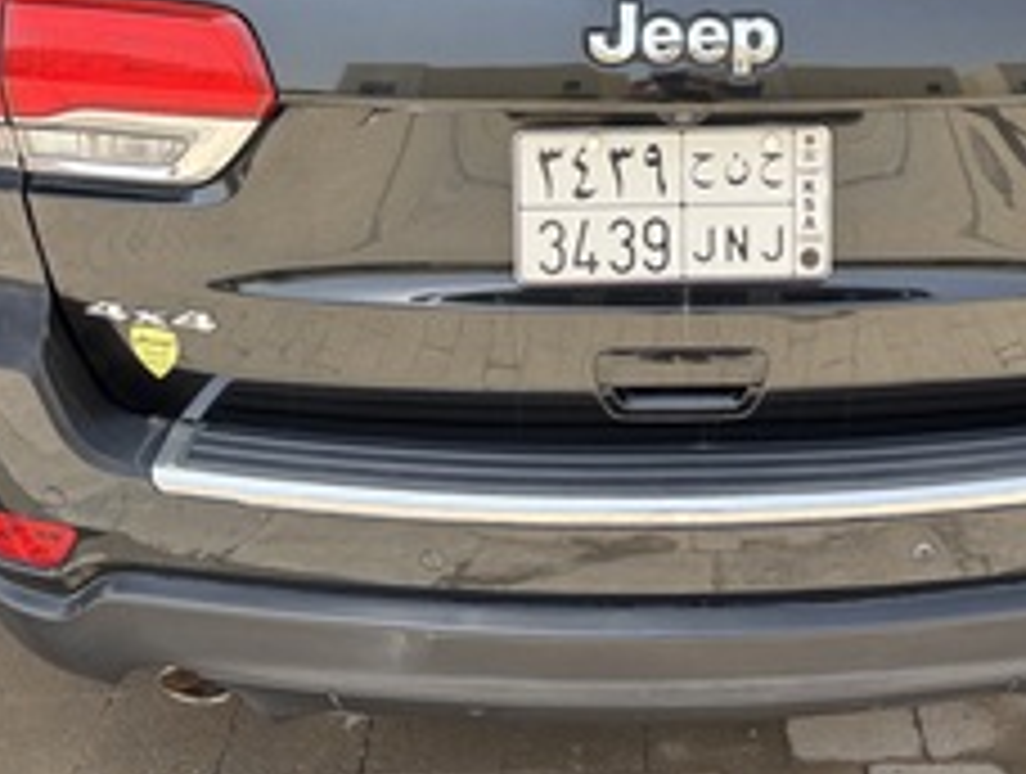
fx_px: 1545
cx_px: 691
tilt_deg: -14.1
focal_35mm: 52
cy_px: 25
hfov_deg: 36.3
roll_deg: -0.4
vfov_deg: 26.8
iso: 50
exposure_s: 1/684
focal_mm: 5.96
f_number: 1.6
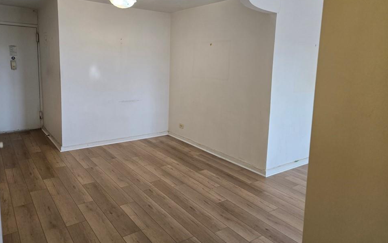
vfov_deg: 47.3
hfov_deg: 70.4
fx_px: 275
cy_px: 98
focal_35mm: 26
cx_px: 182
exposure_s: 1/120
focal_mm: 5.4
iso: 125
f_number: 1.8
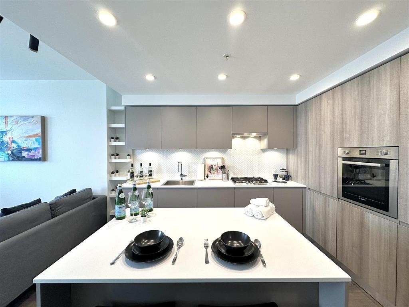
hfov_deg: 102.1
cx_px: 204
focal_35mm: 14
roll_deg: +0.4
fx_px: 165
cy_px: 154
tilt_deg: -0.8
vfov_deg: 85.7
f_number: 2.2
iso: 125
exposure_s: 1/120
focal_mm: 2.22
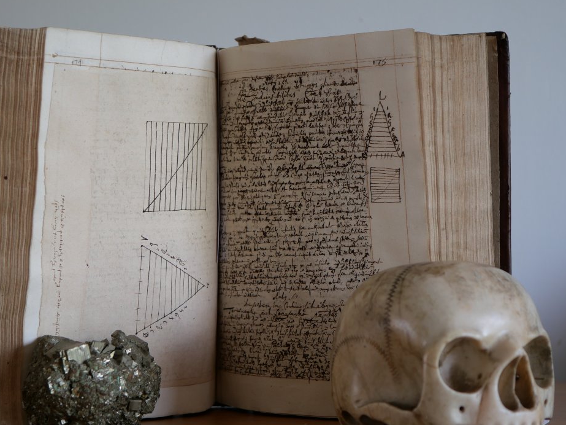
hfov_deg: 25.0
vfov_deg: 18.9
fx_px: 1275
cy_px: 211
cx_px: 232
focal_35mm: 78
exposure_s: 1/60
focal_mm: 30
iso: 200
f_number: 2.8
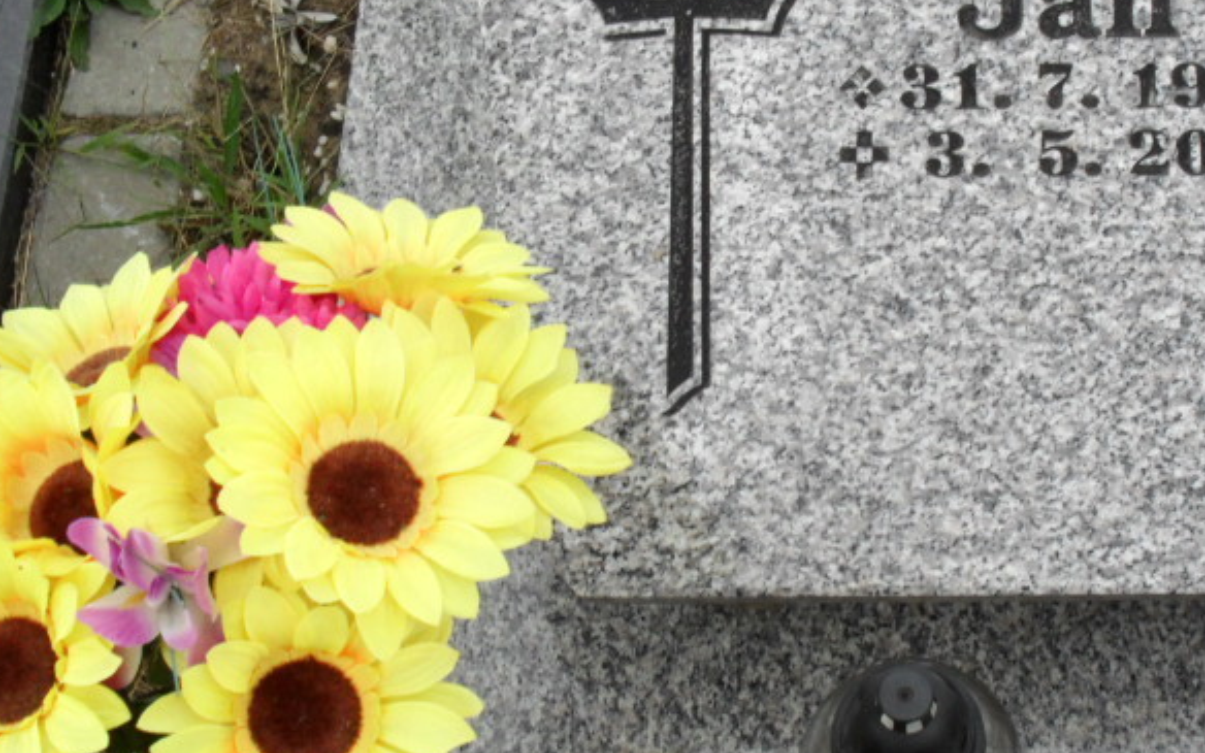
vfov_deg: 20.0
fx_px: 2135
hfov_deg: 31.1
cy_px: 450
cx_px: 860
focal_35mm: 65
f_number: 3.2
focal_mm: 6.3
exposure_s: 1/350
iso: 100
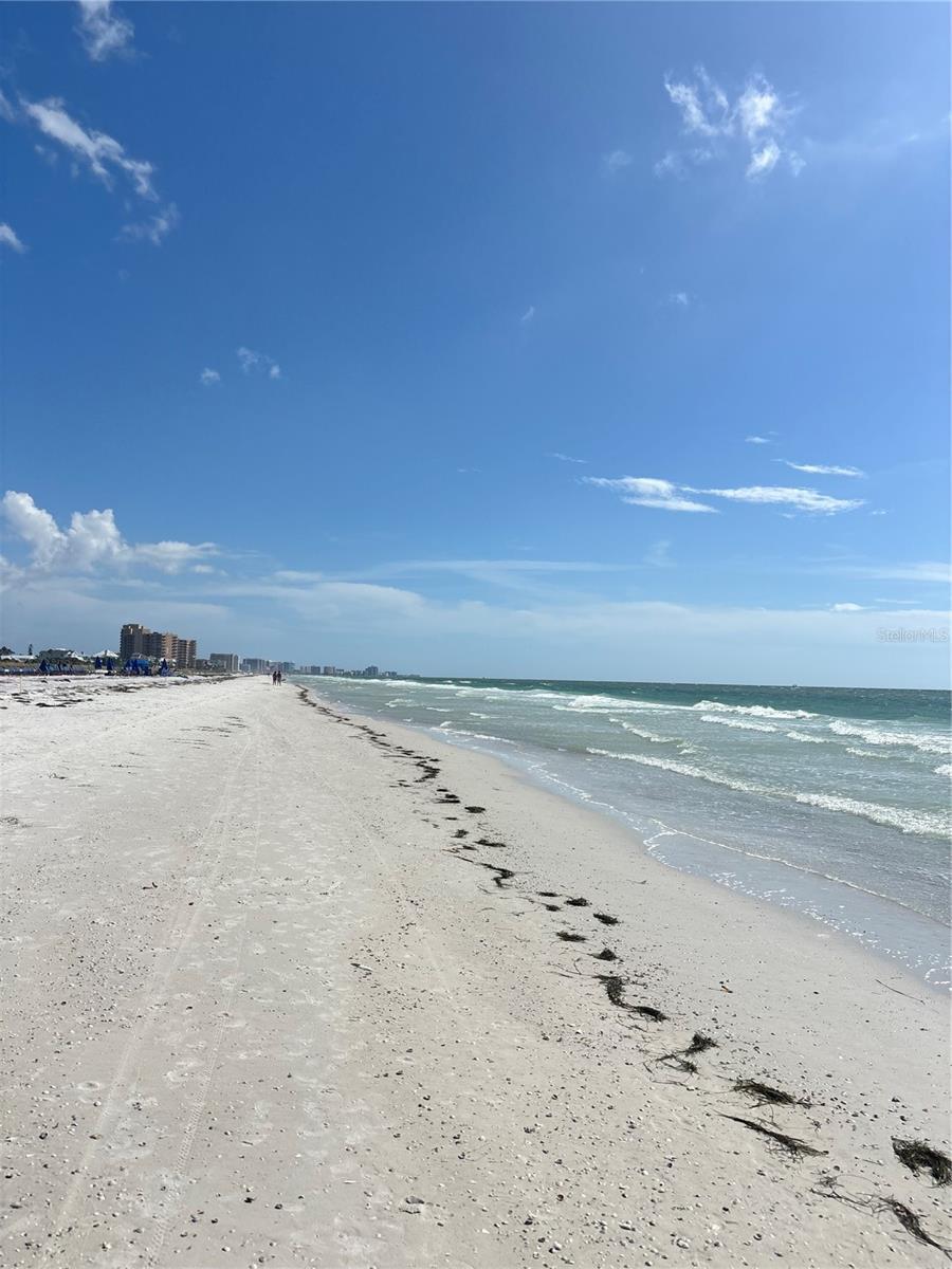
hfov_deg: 53.1
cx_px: 476
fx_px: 953
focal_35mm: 26
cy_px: 634
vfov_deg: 67.3
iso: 50
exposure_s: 1/9901
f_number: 1.6
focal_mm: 5.96
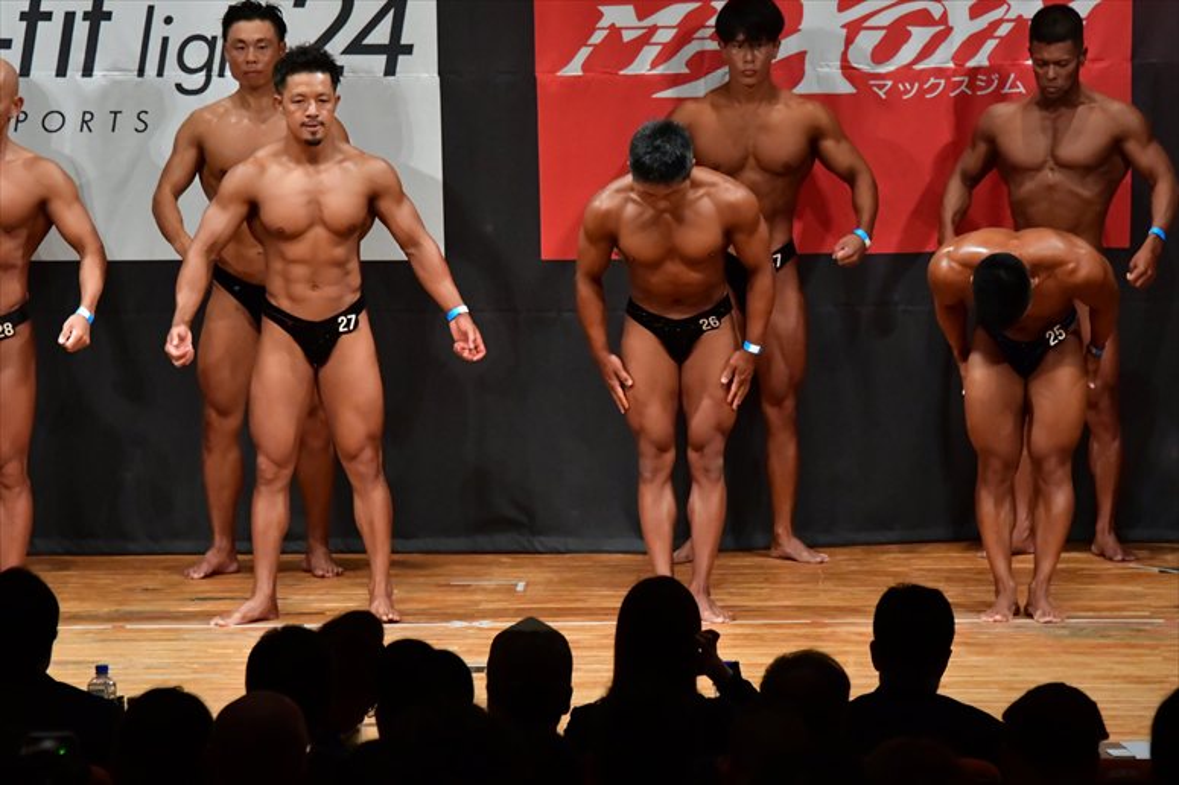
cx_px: 590
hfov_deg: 8.6
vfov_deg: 5.7
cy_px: 392
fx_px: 7856
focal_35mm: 240
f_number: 5.6
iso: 9000
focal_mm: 160
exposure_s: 1/400
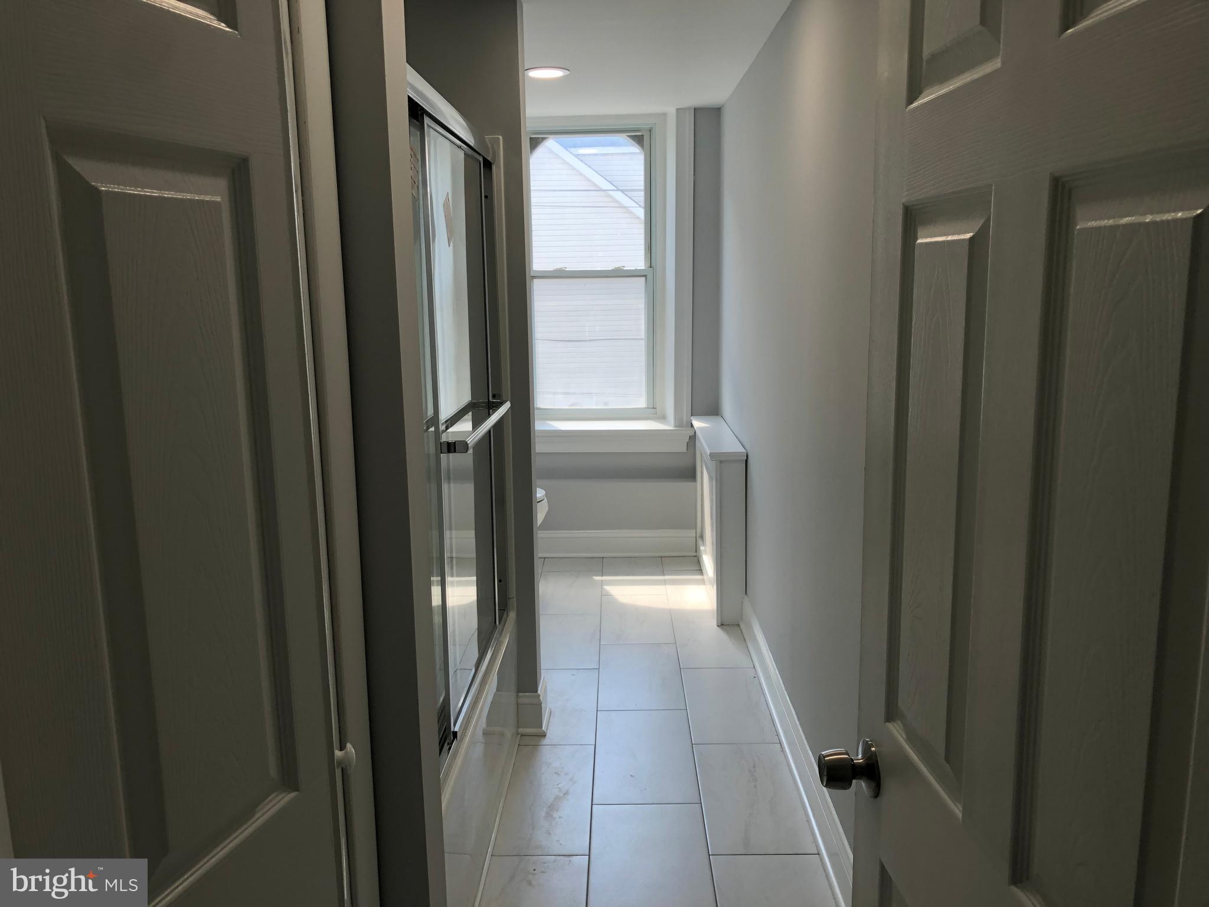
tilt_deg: -9.9
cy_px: 454
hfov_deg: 63.4
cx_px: 604
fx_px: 978
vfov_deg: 49.7
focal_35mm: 28
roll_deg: +2.4
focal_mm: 4
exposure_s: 1/120
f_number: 1.8
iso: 32
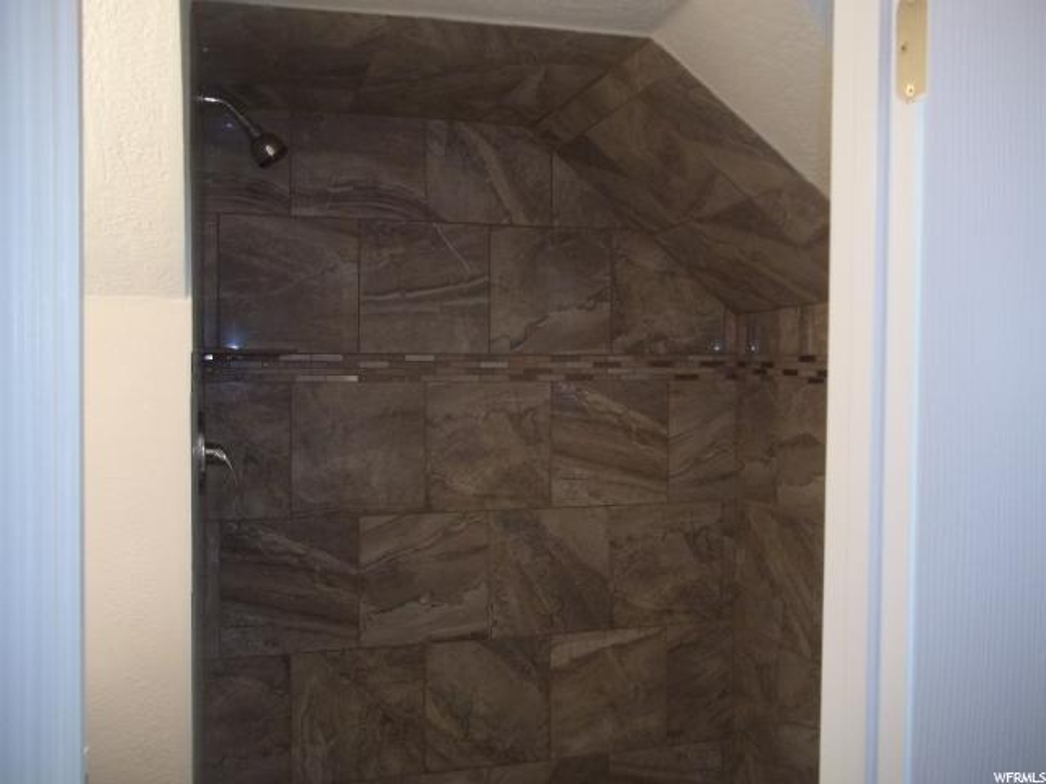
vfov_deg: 44.2
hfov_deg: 56.8
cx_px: 523
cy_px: 392
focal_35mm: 32
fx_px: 967
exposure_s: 1/30
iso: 160
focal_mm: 5.7
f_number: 2.9
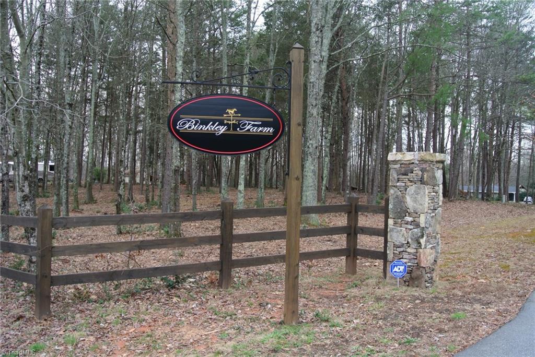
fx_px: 506
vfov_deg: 38.9
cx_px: 268
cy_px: 178
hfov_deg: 55.8
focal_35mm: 34
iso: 100
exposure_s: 1/160
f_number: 3.8
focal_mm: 12.7
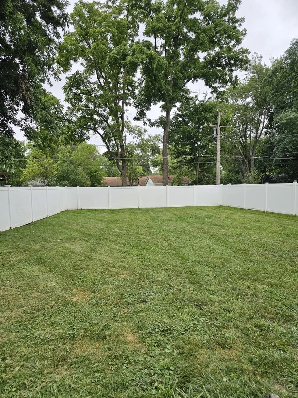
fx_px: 264
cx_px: 149
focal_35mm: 23
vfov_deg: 73.9
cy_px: 199
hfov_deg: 58.9
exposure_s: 1/180
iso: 16
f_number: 1.7
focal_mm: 6.3
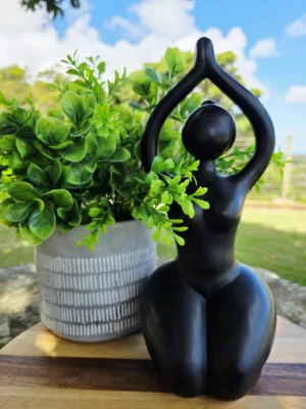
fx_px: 271
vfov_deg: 73.9
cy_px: 204
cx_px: 153
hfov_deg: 58.9
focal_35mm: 23
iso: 80
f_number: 1.7
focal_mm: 6.3
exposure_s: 1/3333
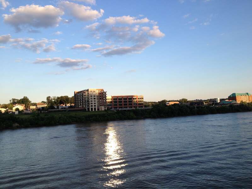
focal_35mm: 35
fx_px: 255
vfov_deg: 40.7
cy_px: 94
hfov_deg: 52.6
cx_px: 126
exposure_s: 1/521
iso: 50
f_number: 2.4
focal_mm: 4.28
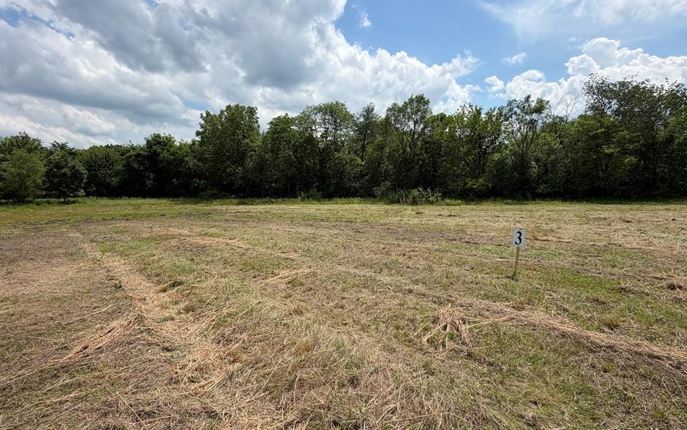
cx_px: 345
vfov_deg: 71.3
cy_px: 213
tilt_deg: -6.9
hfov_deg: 97.8
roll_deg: +0.1
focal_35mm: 16
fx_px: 300
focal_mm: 2.22
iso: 20
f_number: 2.2
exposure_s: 1/1259
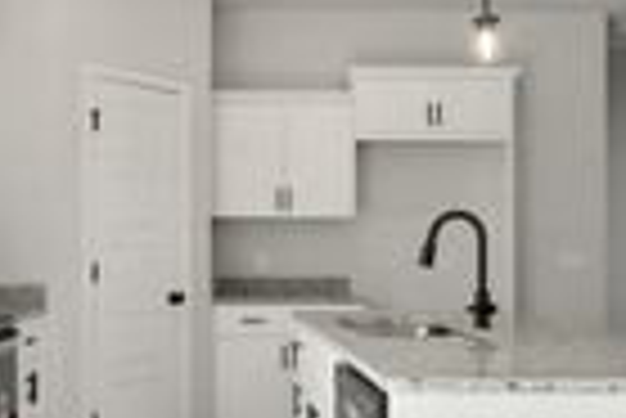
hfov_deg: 42.2
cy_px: 263
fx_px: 801
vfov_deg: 29.2
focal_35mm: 46
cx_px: 212
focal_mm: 16
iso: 250
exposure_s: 1/40
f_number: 10
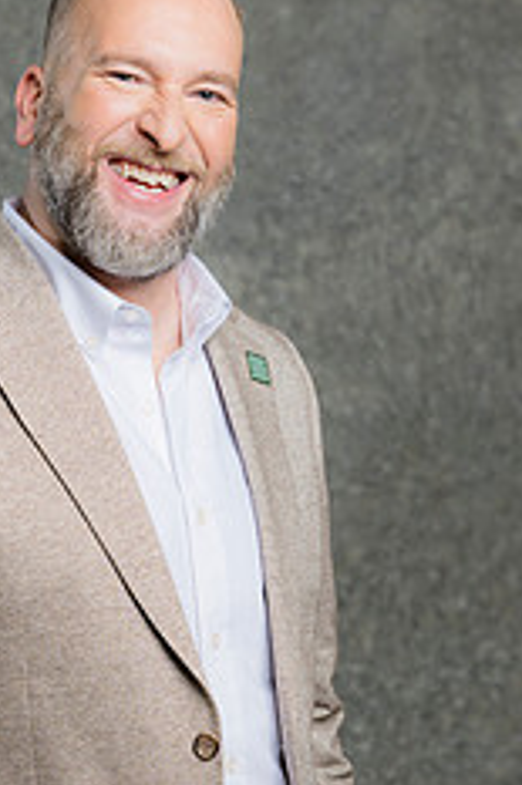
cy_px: 529
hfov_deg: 8.3
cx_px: 111
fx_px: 3572
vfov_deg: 12.5
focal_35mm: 164
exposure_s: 1/200
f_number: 5
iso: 125
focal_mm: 85
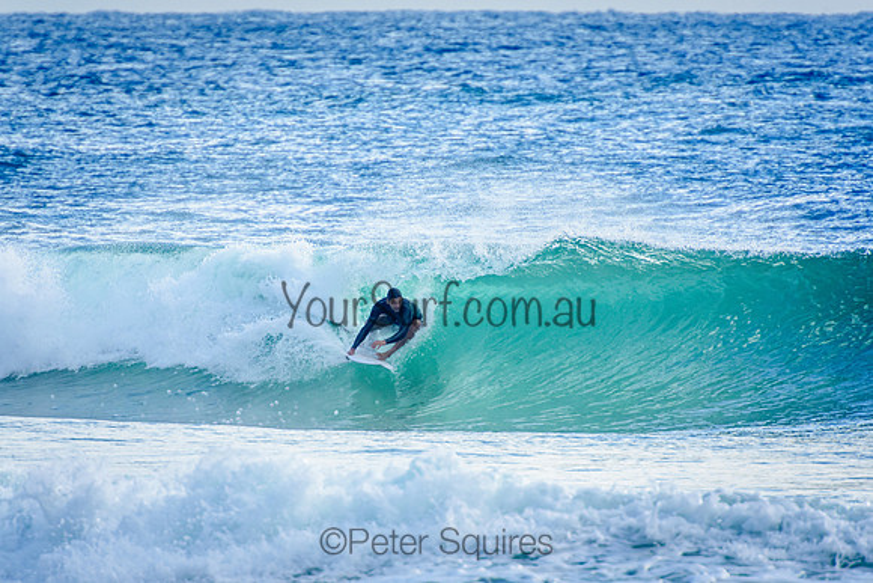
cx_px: 436
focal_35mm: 609
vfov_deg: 2.3
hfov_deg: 3.4
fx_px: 14763
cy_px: 292
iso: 450
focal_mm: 400
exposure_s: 1/2000
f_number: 5.6
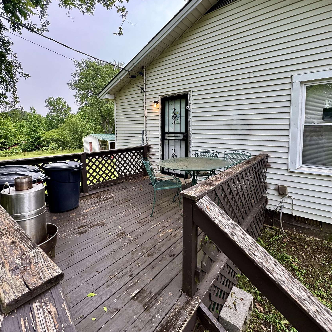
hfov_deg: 84.0
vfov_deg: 83.5
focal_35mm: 17
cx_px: 169
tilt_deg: -3.9
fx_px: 184
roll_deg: +1.0
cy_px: 144
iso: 50
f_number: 2.2
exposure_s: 1/99
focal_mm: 2.22
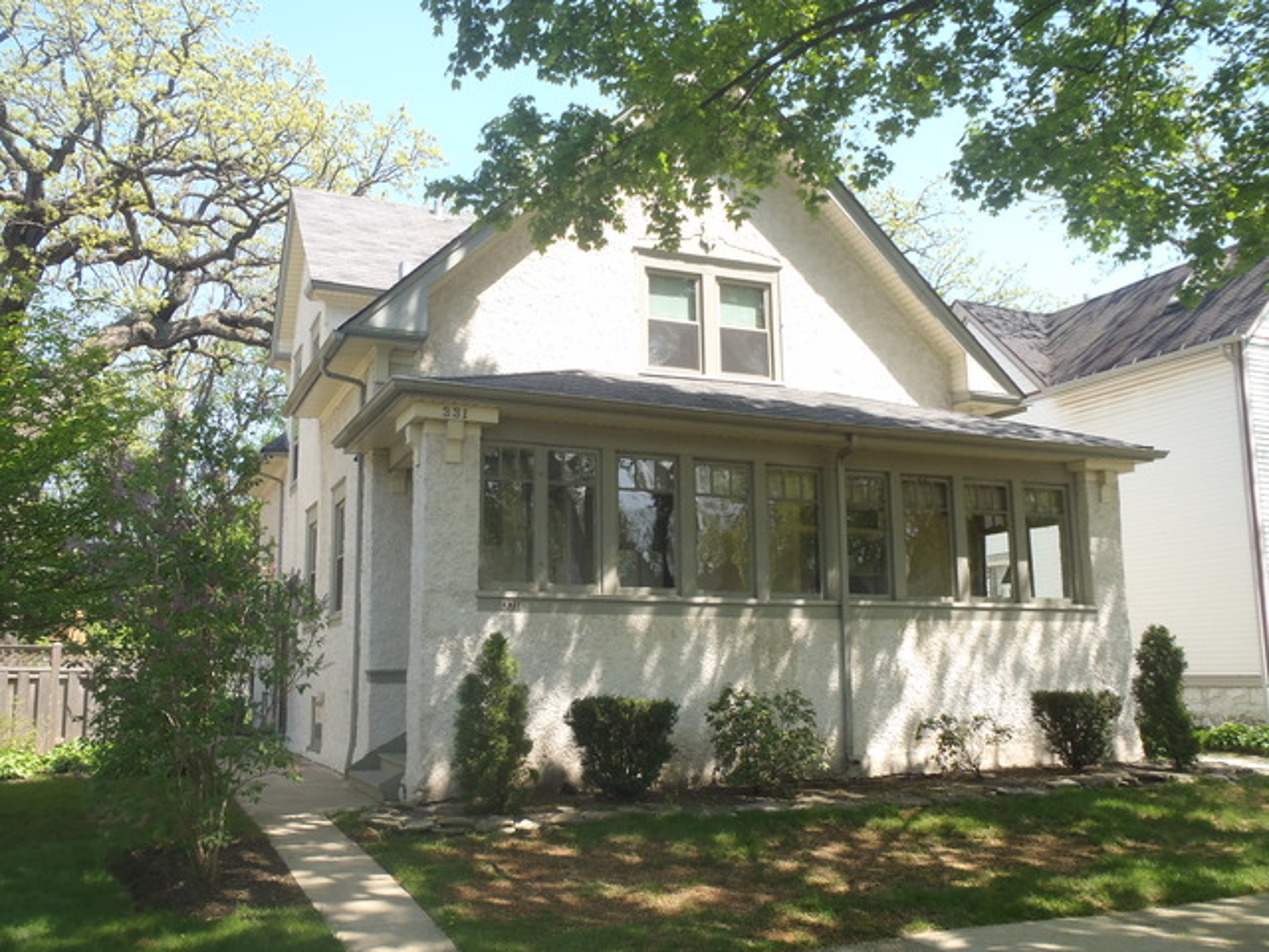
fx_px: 1173
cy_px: 476
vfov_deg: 44.2
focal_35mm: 32
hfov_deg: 56.8
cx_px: 634
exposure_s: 1/125
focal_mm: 5.72
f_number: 4.2
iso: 80
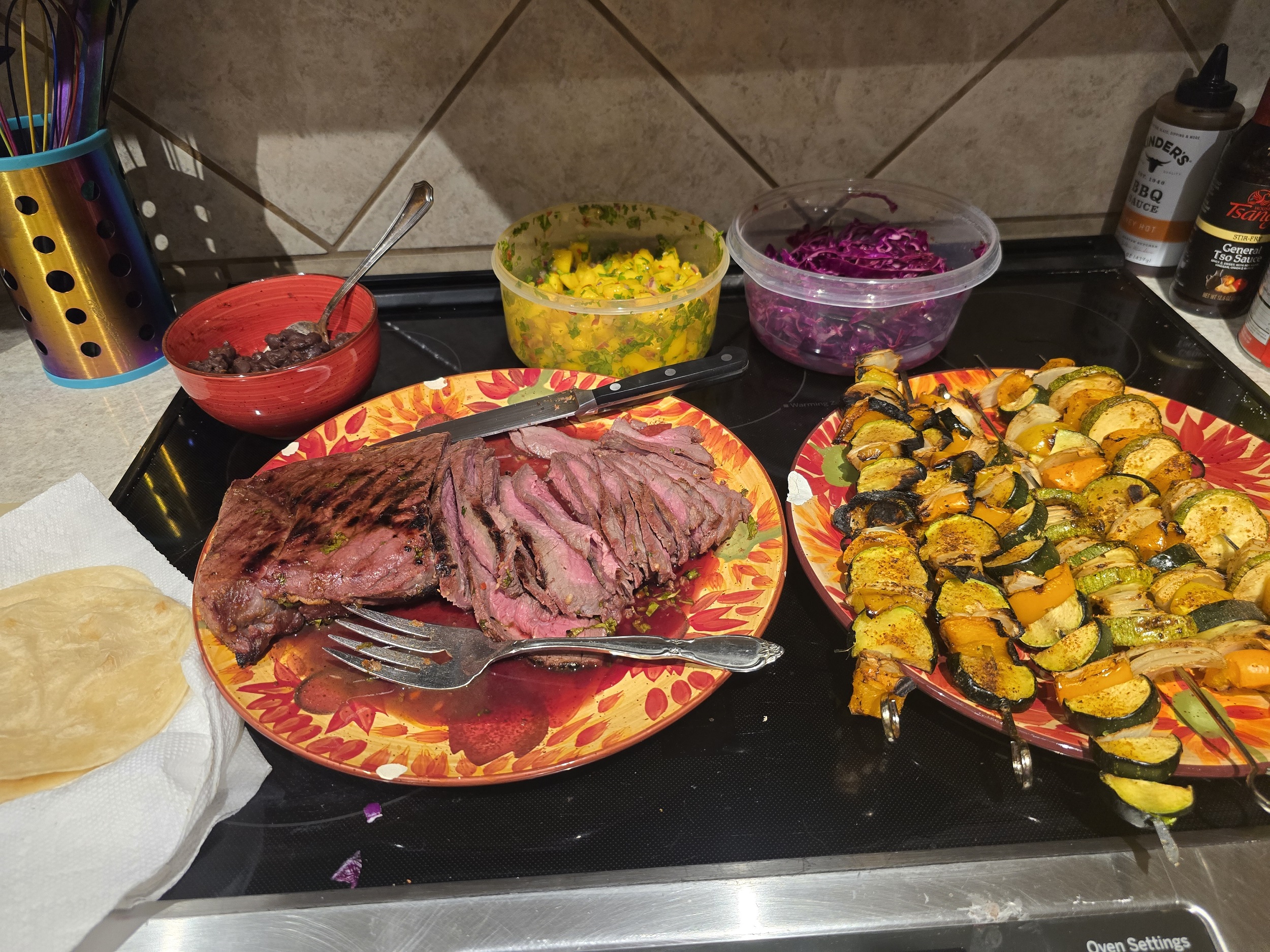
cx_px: 635
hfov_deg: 73.9
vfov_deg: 58.9
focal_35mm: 23
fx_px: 844
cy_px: 476
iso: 400
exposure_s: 1/120
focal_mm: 6.3
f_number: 1.7
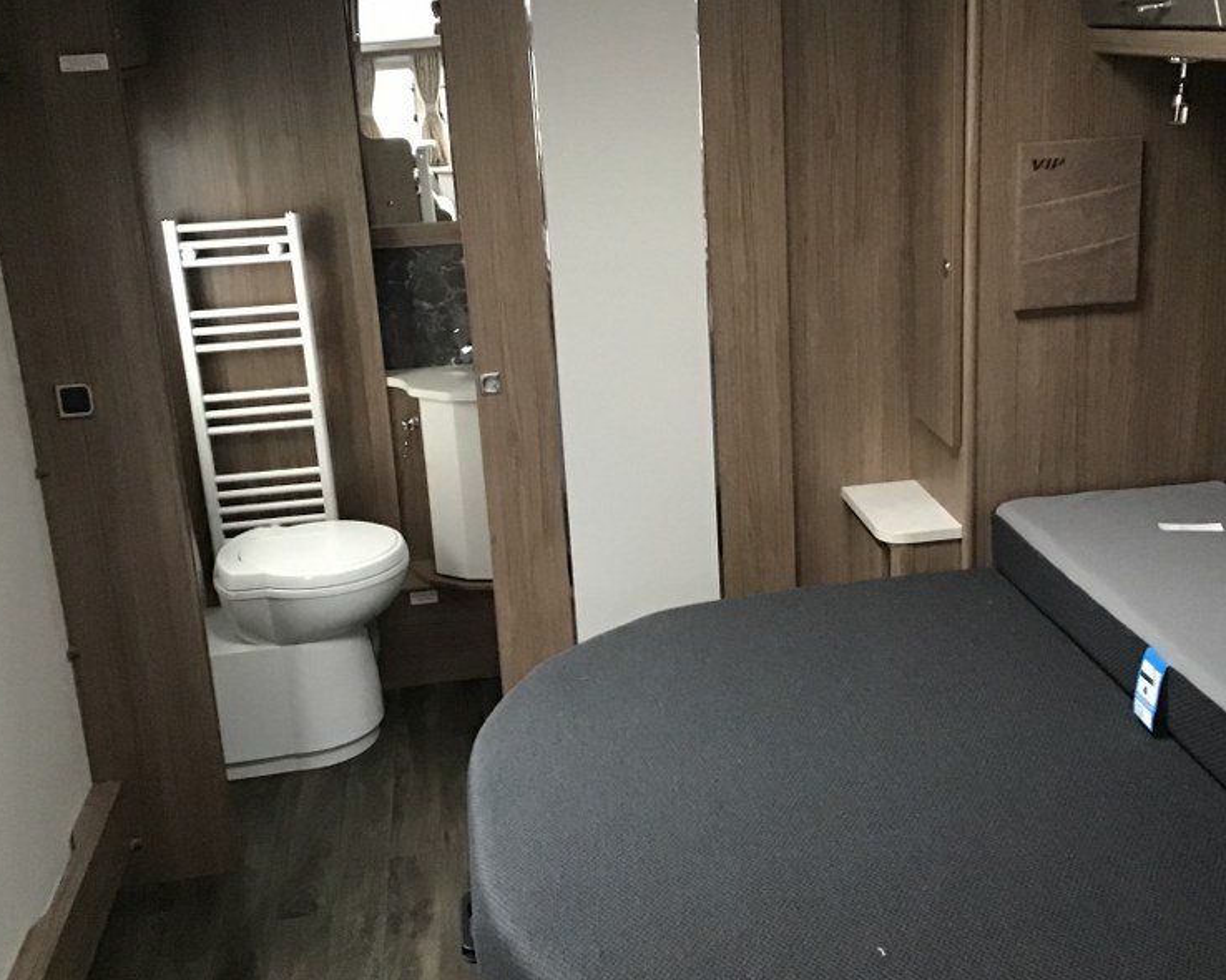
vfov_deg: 35.7
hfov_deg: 43.7
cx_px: 694
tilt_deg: -18.5
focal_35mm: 42
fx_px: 1524
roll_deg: +3.2
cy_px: 462
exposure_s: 1/17
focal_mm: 3.3
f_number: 2.4
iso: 400
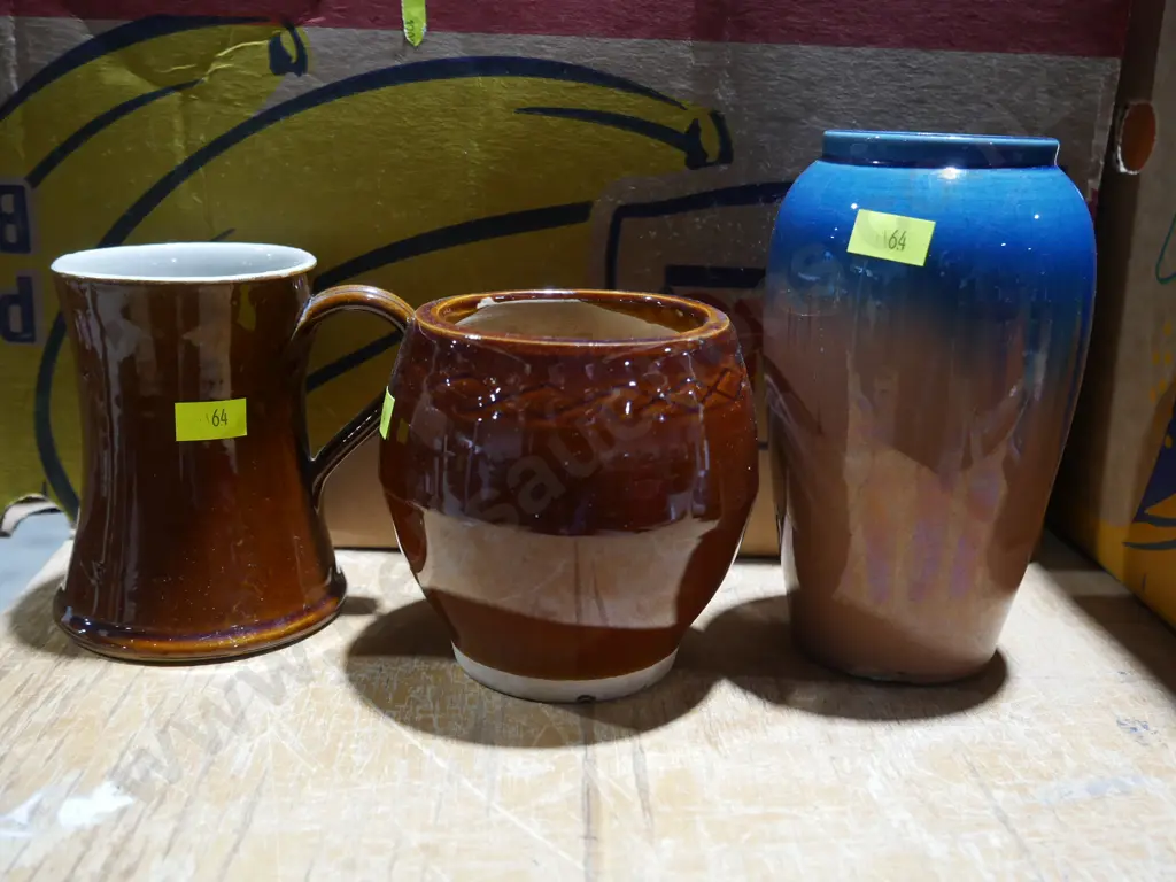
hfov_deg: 51.4
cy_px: 441
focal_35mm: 36
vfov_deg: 39.7
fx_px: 1223
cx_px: 588
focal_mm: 18
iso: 640
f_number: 4
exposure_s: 1/60
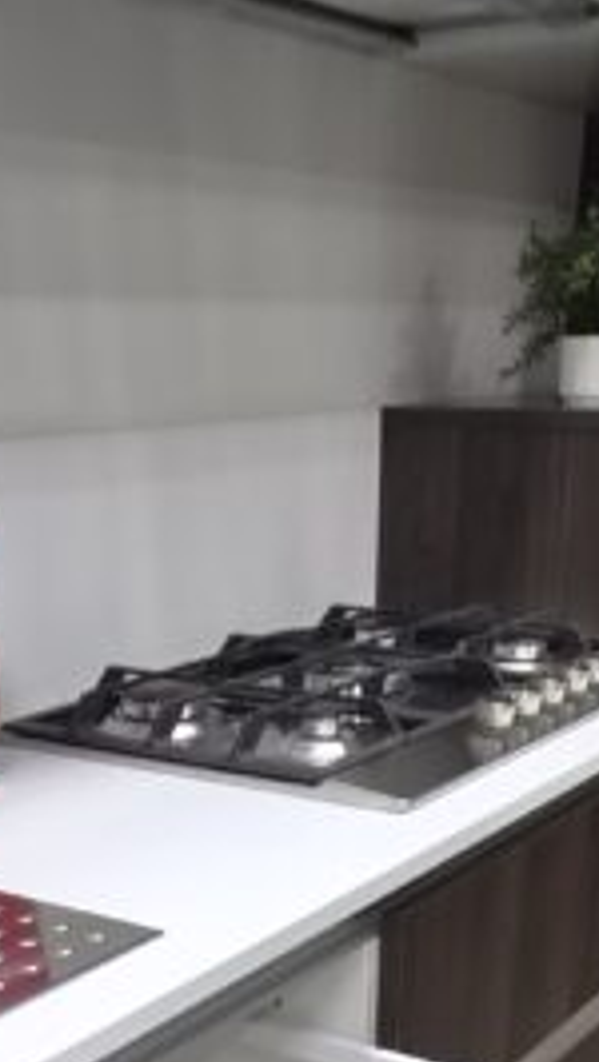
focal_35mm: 39
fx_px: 1099
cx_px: 270
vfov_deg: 33.2
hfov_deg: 30.5
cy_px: 1457
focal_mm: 2.2
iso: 320
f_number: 2.2
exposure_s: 1/50
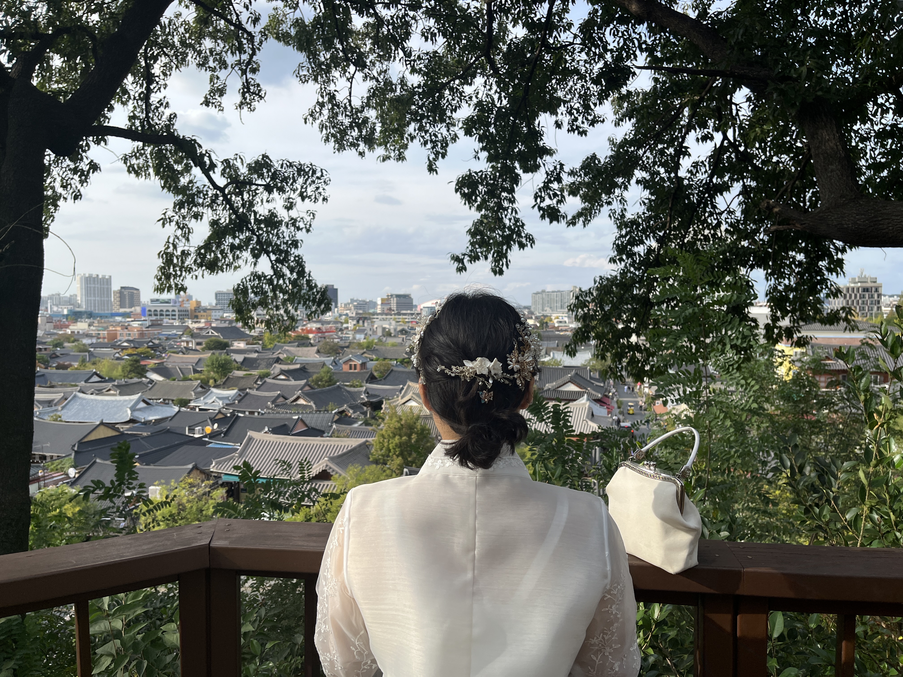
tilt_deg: -2.1
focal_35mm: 26
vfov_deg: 53.1
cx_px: 452
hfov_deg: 67.3
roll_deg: +0.4
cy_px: 338
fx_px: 678
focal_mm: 5.1
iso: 50
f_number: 1.6
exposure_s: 1/1776
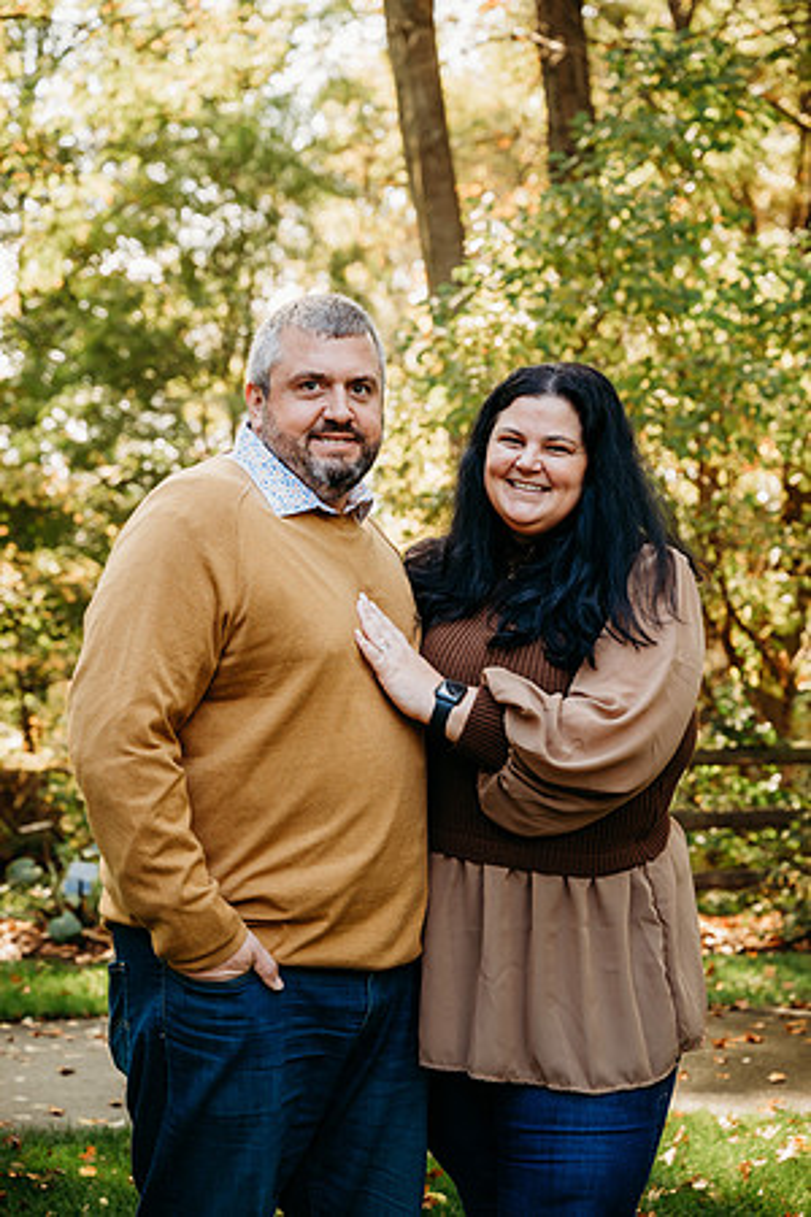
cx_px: 406
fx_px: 2365
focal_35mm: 70
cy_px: 608
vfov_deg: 28.8
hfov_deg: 19.5
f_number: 4.5
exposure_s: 1/250
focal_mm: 70
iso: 400
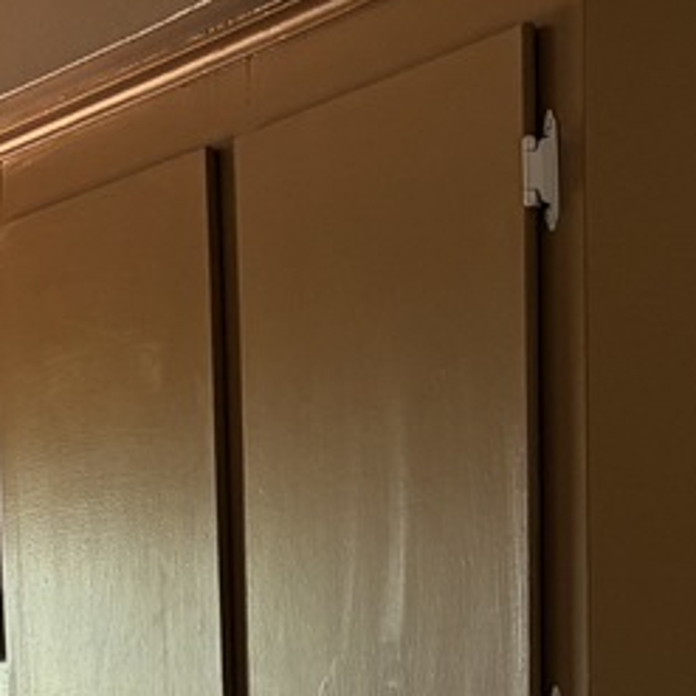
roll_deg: +1.5
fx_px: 3048
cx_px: 220
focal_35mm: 134
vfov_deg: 11.5
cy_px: 1451
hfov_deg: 13.0
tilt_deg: -10.6
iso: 125
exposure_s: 1/118
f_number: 1.6
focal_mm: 5.96
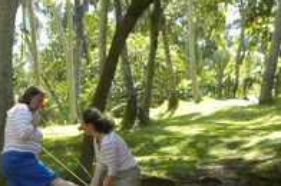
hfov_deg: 20.1
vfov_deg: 13.0
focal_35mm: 98
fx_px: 764
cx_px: -14
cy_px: 298
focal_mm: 20
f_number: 5.6
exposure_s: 1/125
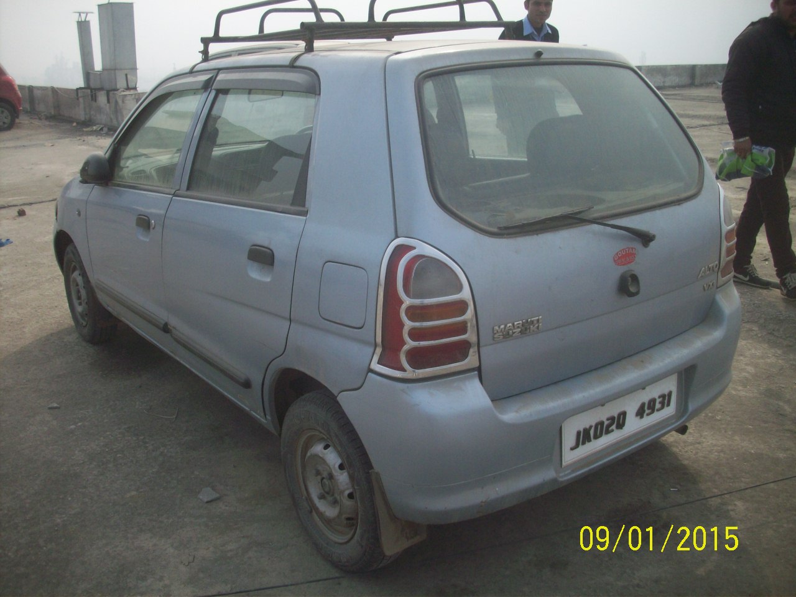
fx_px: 851
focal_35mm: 37
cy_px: 298
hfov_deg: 50.1
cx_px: 398
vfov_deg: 38.7
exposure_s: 1/302
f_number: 5.6
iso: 80
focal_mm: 6.2
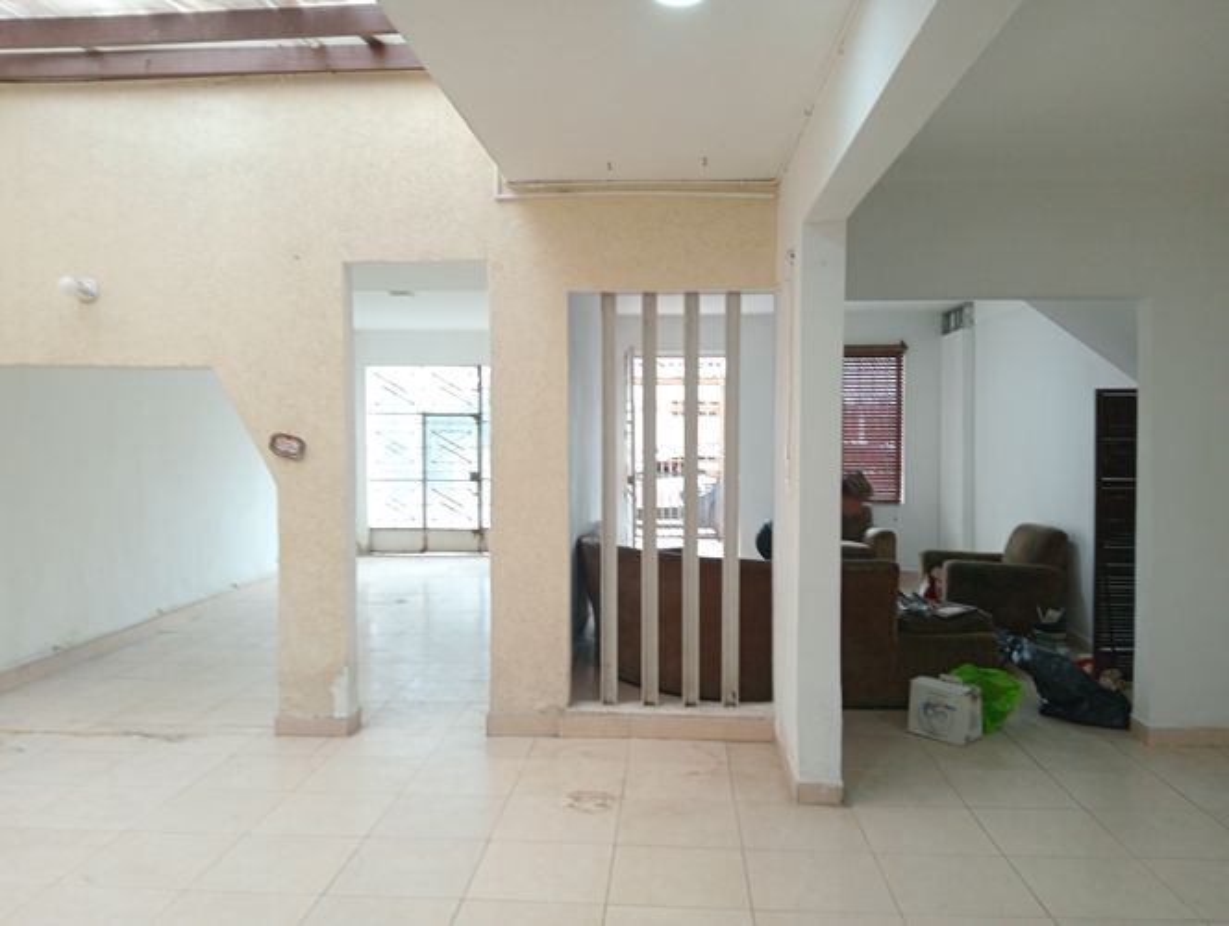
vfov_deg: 49.9
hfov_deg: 63.4
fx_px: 996
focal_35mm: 28
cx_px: 614
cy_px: 463
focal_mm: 3.98
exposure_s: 1/33.3
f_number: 1.8
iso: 183
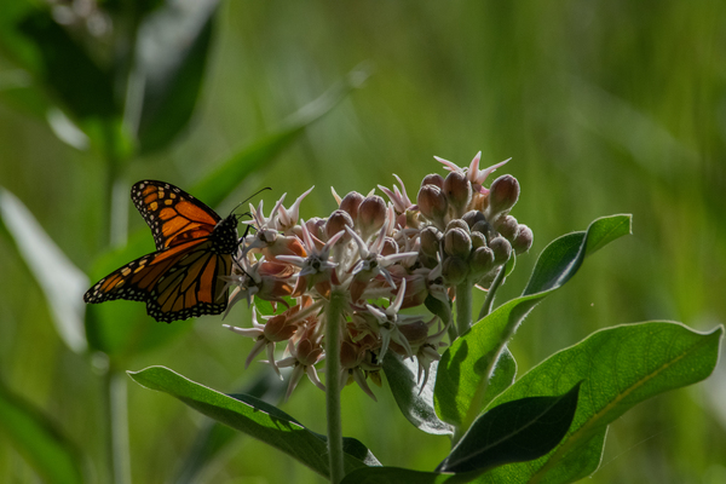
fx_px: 12099
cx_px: 363
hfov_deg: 3.4
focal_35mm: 600
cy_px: 242
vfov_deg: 2.3
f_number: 10
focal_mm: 400
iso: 2000
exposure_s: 1/4000
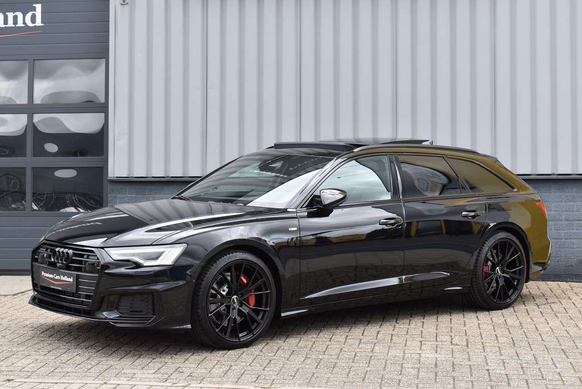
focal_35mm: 63
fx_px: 1019
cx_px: 291
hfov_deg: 31.9
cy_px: 194
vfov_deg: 21.6
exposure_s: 1/250
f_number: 8
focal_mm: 42
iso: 400
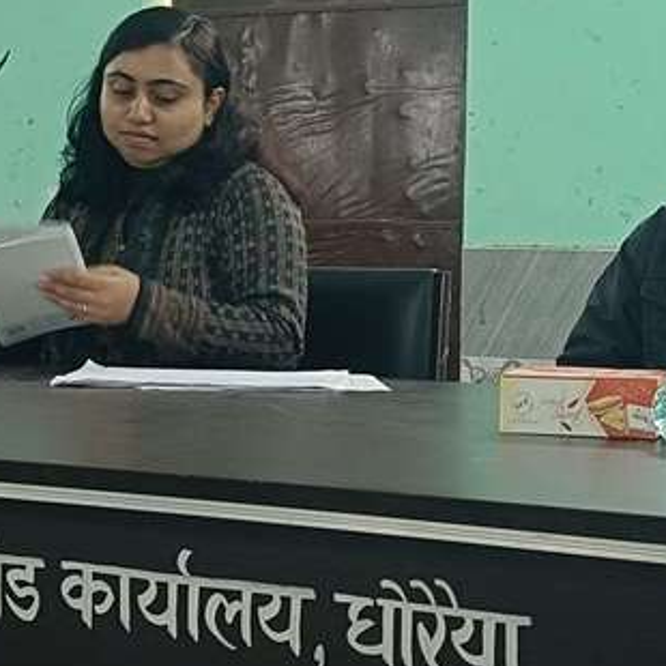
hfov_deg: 22.8
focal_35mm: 76
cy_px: 251
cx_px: 348
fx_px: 1654
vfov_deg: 22.7
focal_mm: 5.25
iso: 400
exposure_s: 1/25
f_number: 1.75
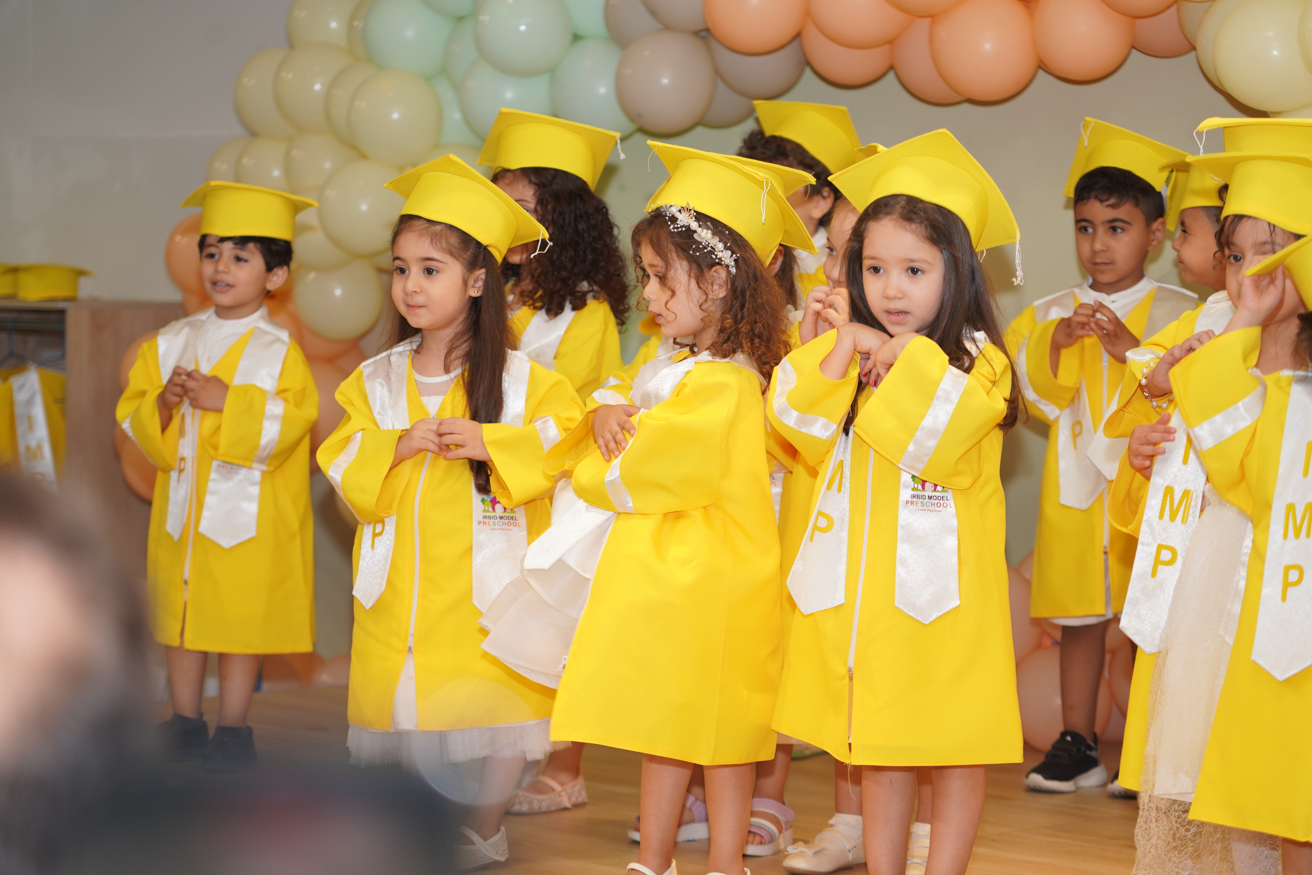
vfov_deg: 13.0
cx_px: 656
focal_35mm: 105
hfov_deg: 19.5
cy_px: 438
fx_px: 3826
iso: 320
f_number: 4
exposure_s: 1/160
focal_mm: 105
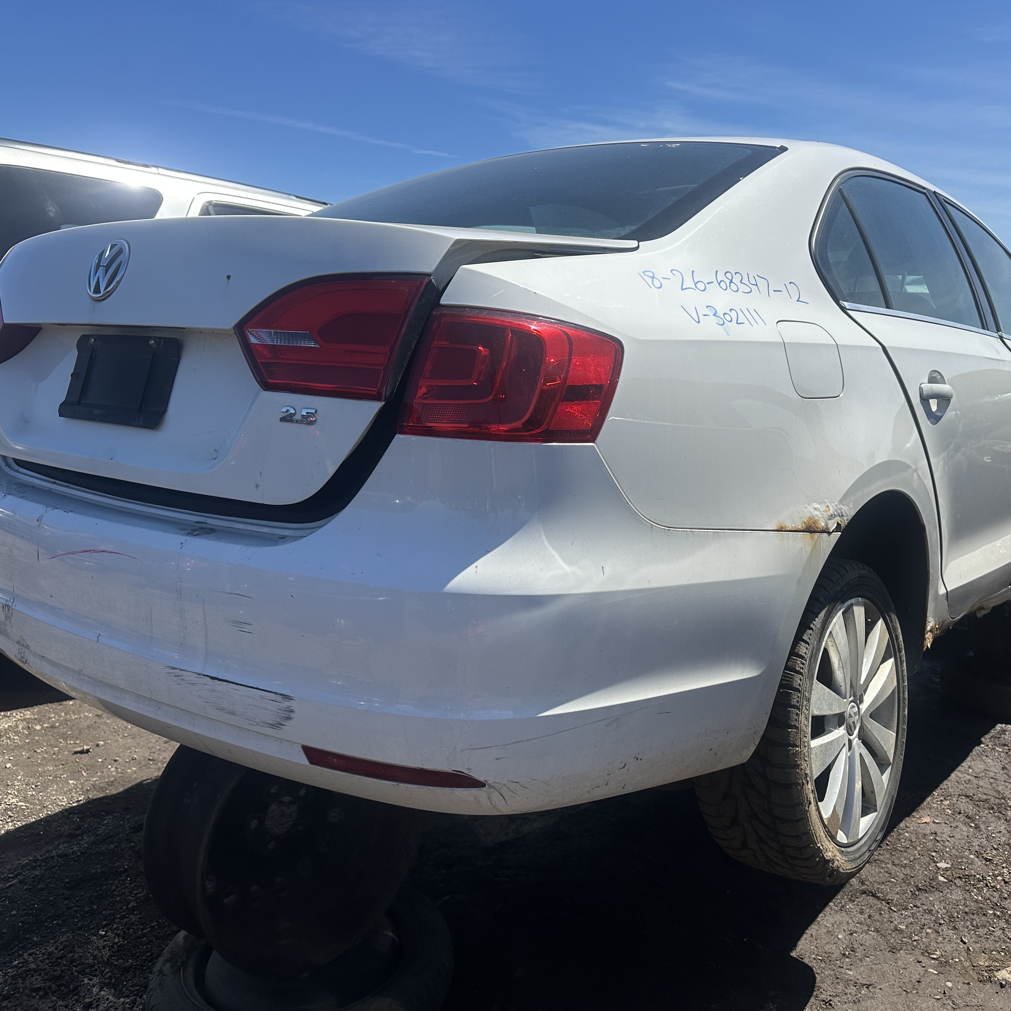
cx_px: 583
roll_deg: -0.1
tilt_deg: -9.5
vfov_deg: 55.6
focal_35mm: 29
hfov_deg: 55.4
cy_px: 515
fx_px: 958
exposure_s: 1/5000
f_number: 1.78
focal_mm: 6.86
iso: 80
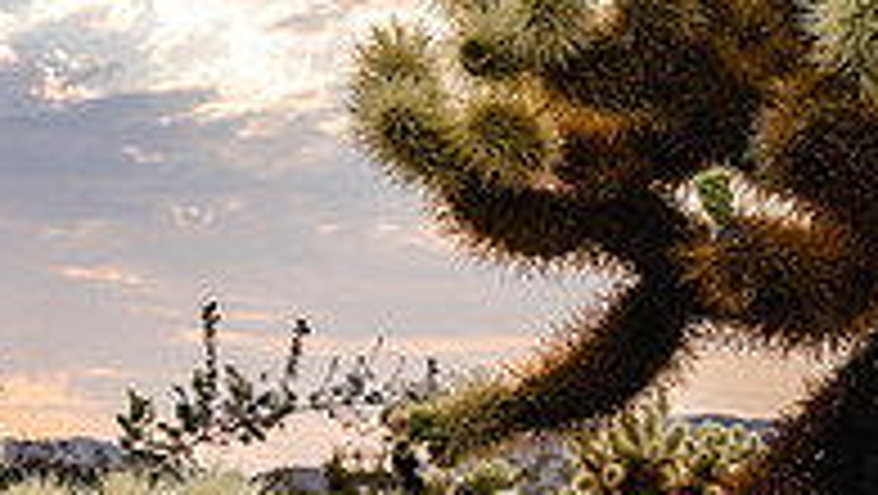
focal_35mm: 114
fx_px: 2656
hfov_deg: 18.7
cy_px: 470
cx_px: 224
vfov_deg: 10.6
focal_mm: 24
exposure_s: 1/40
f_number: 10
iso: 100
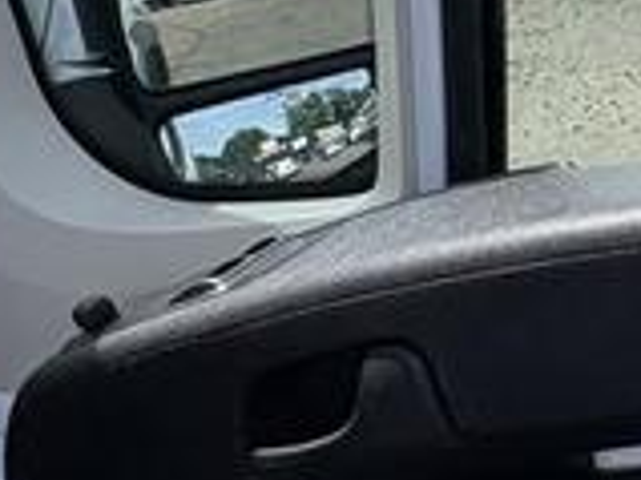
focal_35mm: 79
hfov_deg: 19.5
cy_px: 93
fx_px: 1462
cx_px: 1105
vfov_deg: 18.5
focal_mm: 2.22
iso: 40
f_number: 2.2
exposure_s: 1/1160
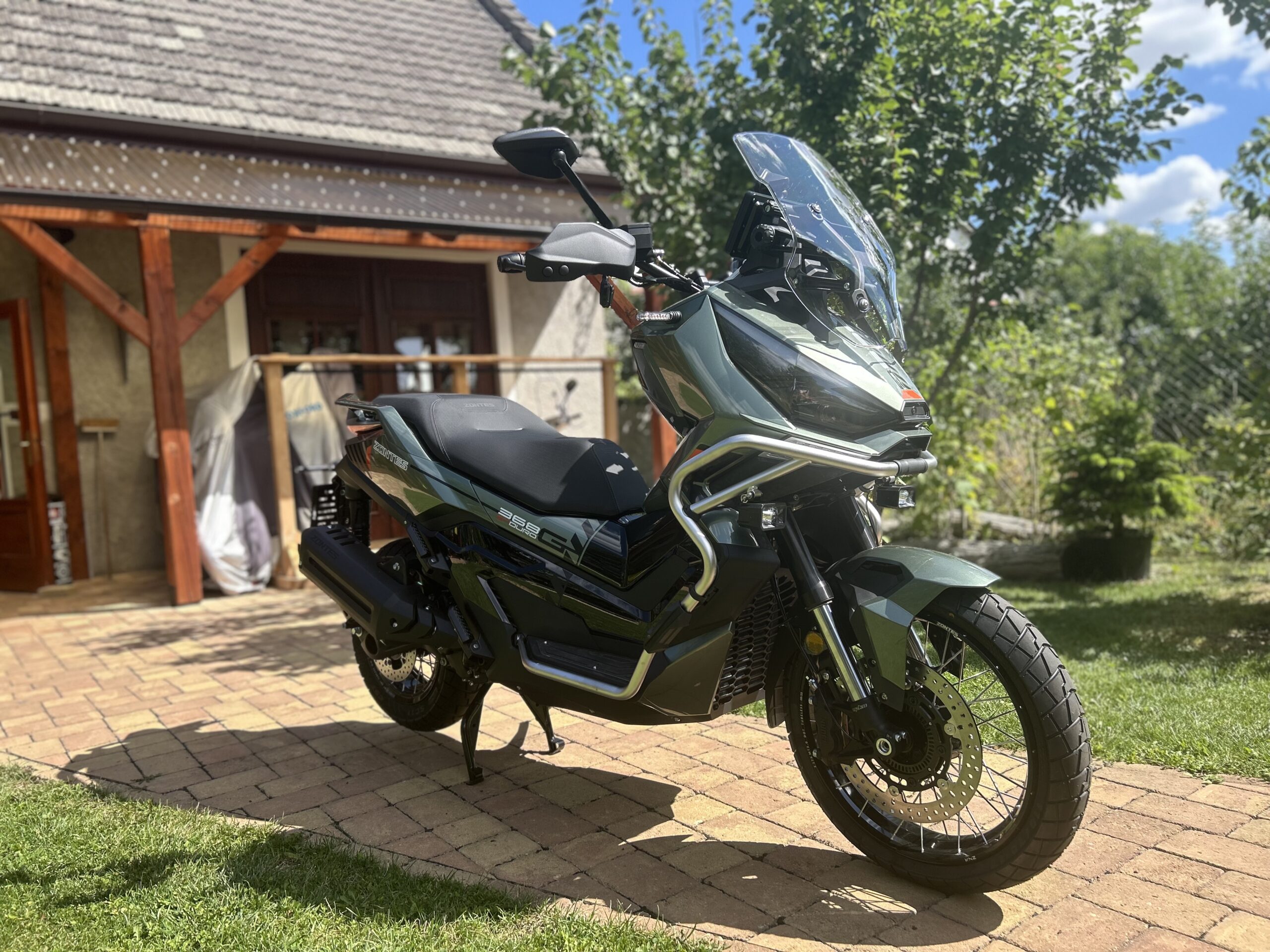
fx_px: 954
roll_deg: +3.7
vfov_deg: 53.1
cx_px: 635
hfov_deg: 67.3
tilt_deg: -2.8
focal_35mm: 26
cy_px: 476
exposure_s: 1/1724
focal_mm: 5.7
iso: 50
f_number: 1.5
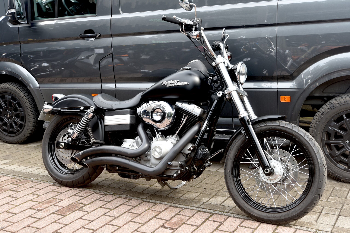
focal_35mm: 48
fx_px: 467
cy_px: 116
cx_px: 175
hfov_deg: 41.1
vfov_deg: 28.1
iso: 100
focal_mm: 48
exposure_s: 1/80
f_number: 4.5
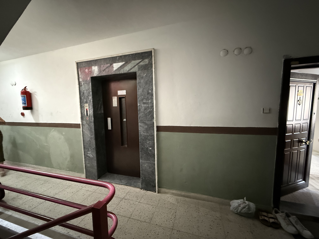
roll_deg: +1.0
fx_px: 129
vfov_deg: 85.7
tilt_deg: -5.3
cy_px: 120
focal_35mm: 14
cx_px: 160
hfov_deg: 102.1
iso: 1250
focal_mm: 2.22
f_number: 2.2
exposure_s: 1/25
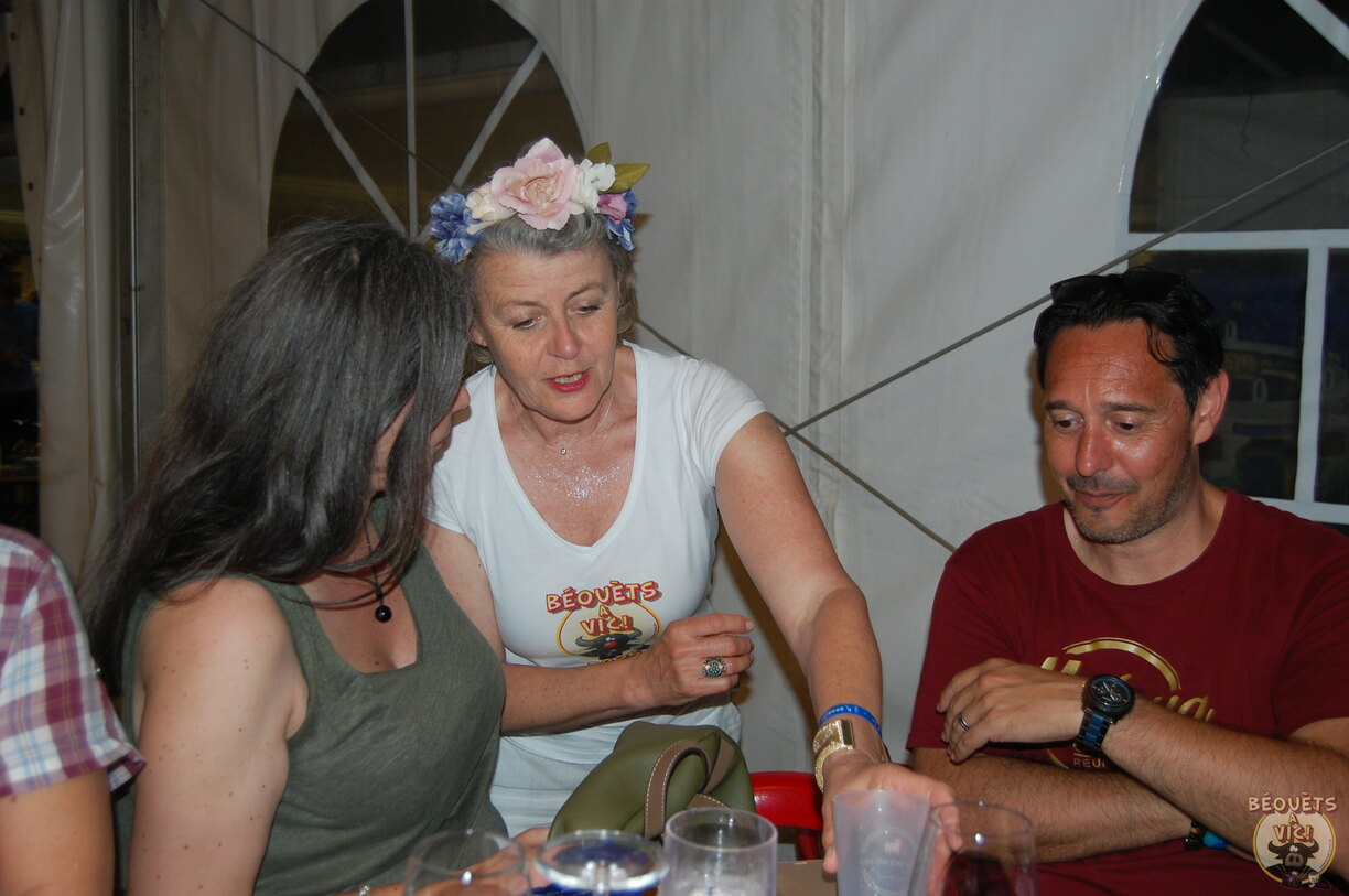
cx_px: 674
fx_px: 1460
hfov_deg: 49.6
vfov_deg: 34.1
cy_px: 448
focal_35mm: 39
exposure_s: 1/60
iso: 400
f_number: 4
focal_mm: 26
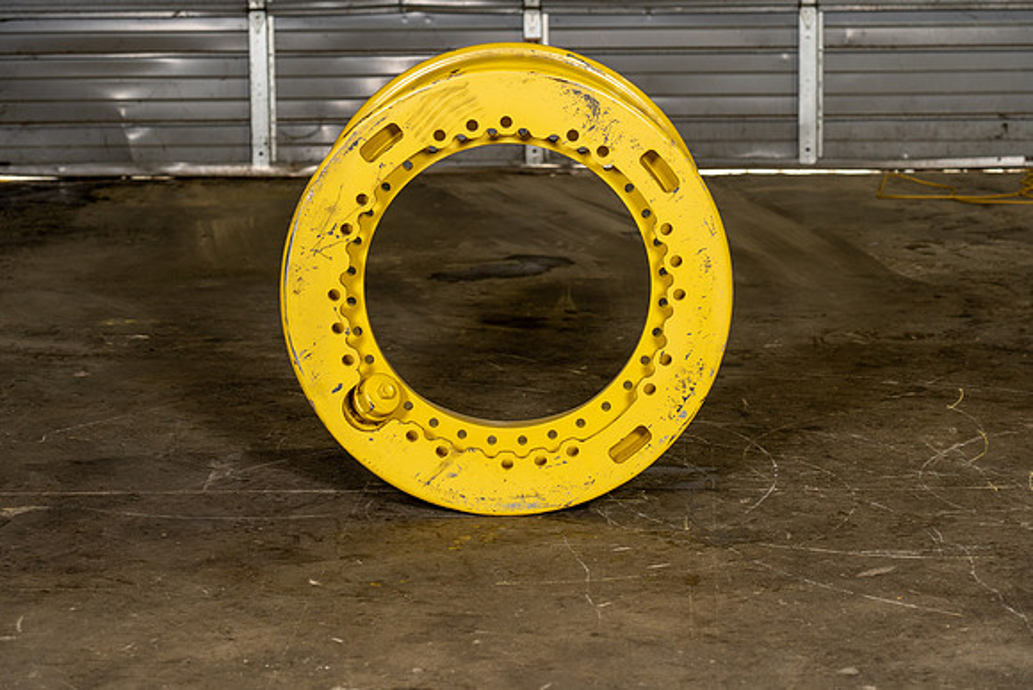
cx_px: 516
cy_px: 345
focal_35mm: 105
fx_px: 3013
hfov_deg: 19.5
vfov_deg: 13.0
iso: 800
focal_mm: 105
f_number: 5.6
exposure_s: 1/80
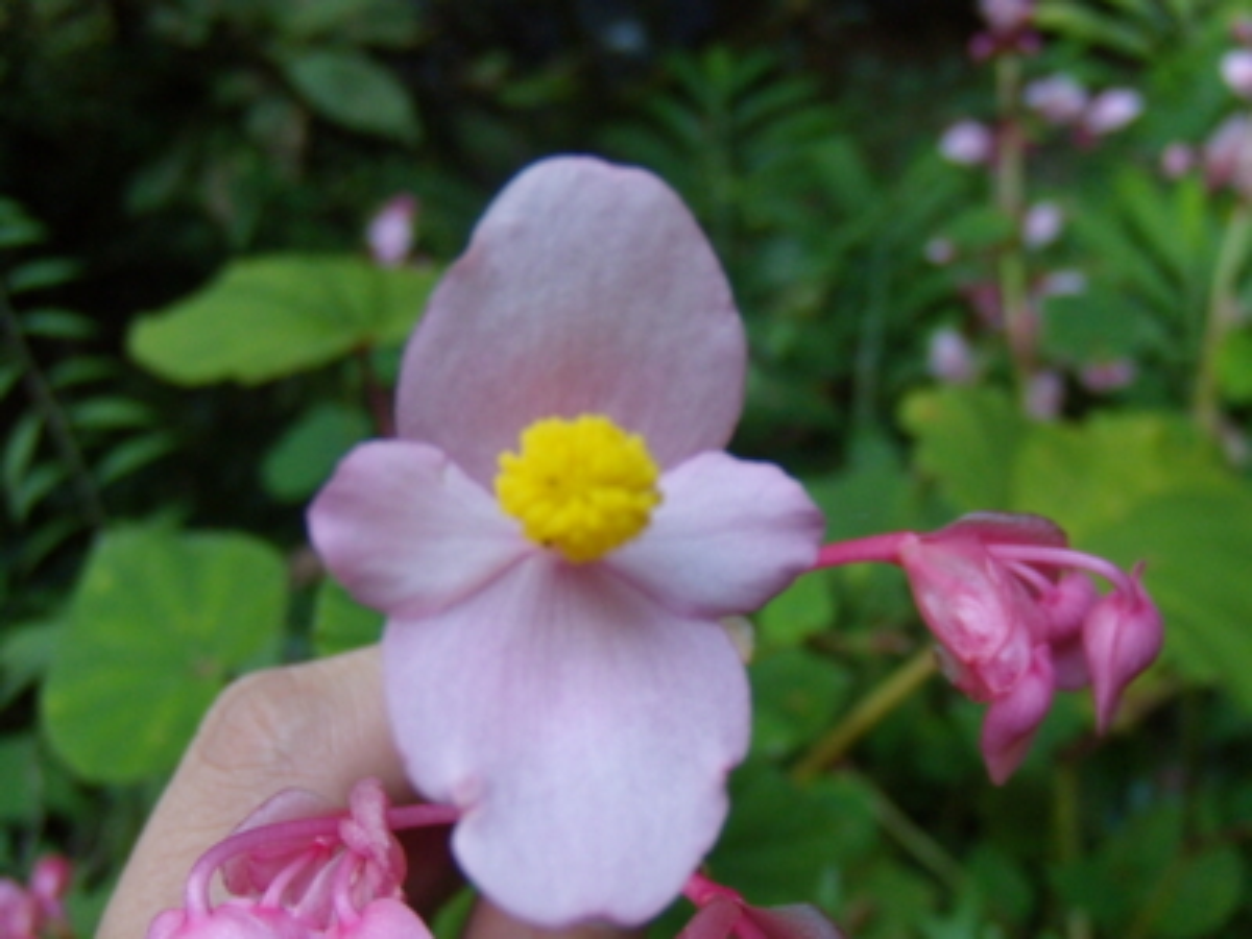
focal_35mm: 36
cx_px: 626
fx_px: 1302
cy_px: 470
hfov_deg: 51.4
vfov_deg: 39.7
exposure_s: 1/60
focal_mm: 6.4
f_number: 3.6
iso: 250
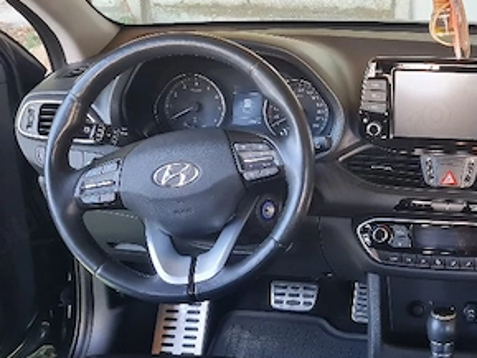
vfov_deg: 27.1
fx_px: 744
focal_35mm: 54
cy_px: 186
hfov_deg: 34.0
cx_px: 409
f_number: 1.8
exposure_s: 1/100
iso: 160
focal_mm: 5.4
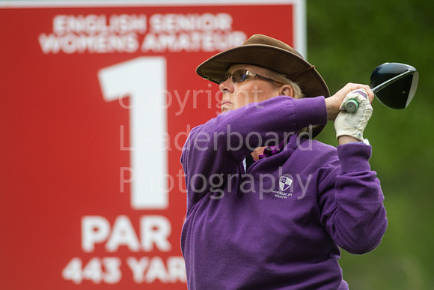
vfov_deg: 3.1
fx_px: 5426
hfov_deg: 4.6
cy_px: 145
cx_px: 217
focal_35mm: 450
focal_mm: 300
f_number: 4
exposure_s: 1/1600
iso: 1000
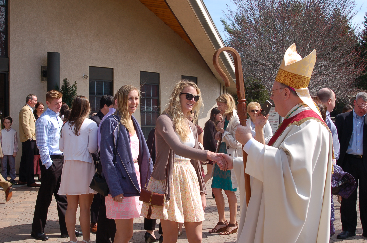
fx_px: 427
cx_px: 184
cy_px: 122
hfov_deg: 46.5
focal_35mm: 42
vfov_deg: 31.8
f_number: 8
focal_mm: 28
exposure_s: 1/250
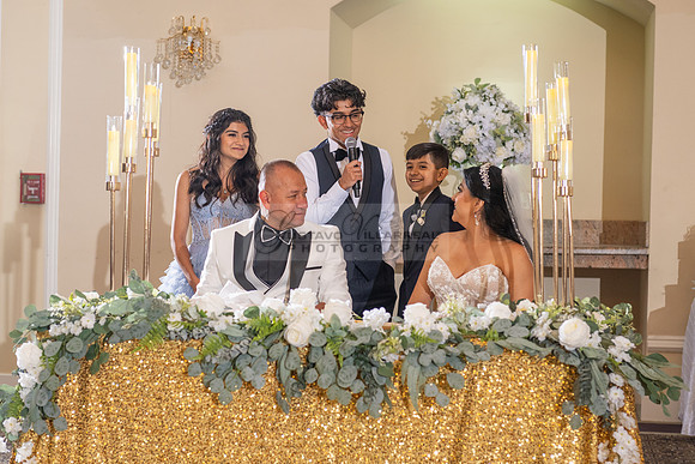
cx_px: 338
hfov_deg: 25.1
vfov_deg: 16.9
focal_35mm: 81
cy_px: 237
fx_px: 1562
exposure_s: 1/160
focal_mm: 70
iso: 800
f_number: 4
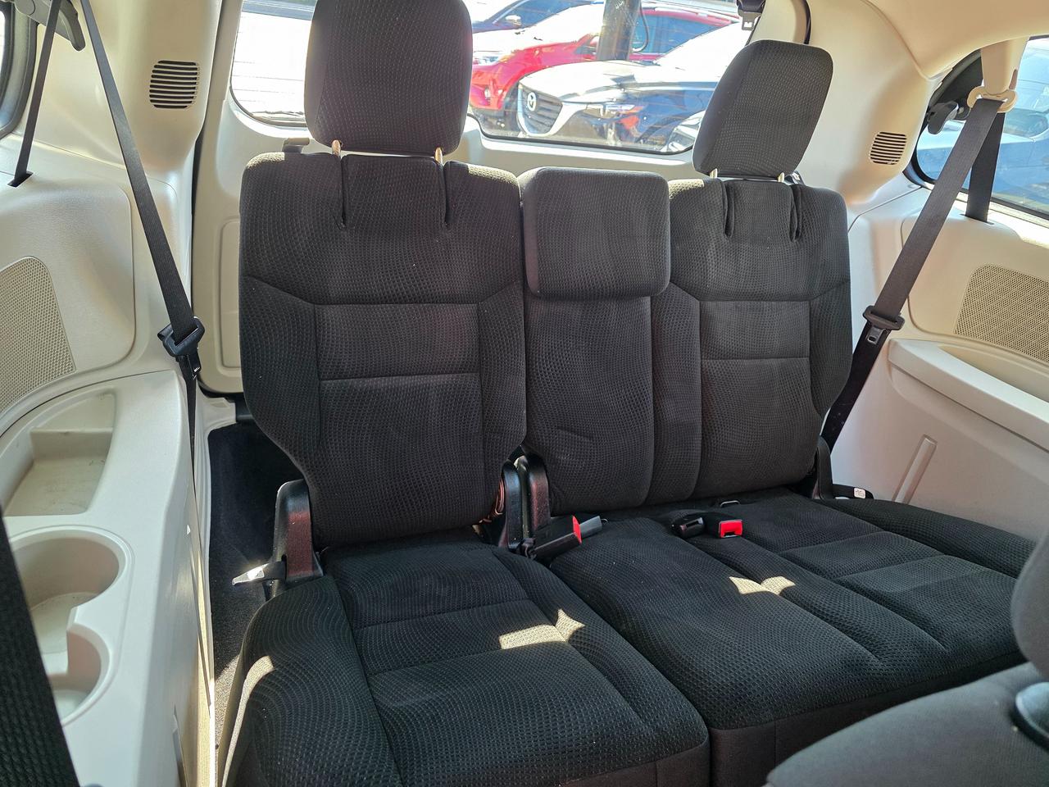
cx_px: 524
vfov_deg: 58.9
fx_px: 697
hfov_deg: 73.9
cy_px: 394
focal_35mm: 23
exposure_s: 1/180
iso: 200
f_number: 1.7
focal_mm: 6.3
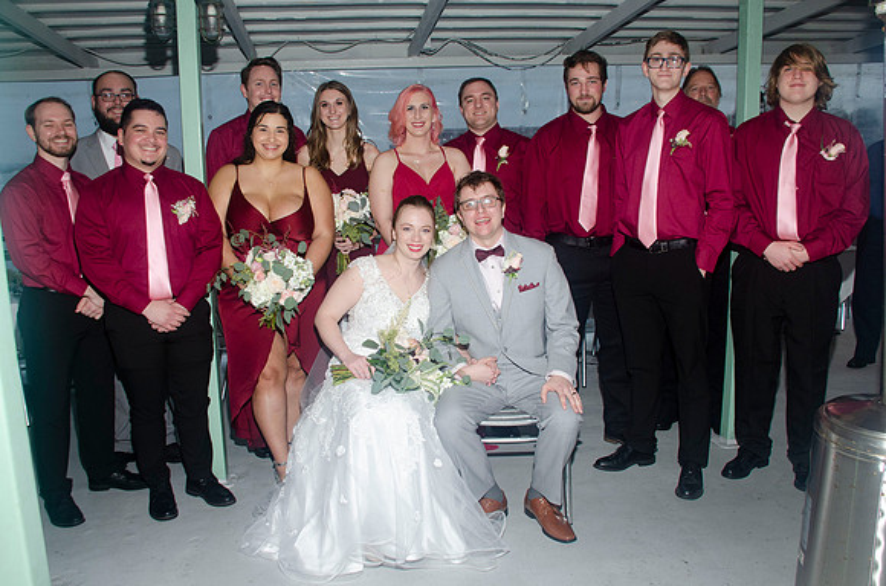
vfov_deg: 44.5
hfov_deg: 63.4
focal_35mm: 29
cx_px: 436
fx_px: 717
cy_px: 288
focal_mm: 18
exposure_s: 1/60
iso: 400
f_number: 5.6
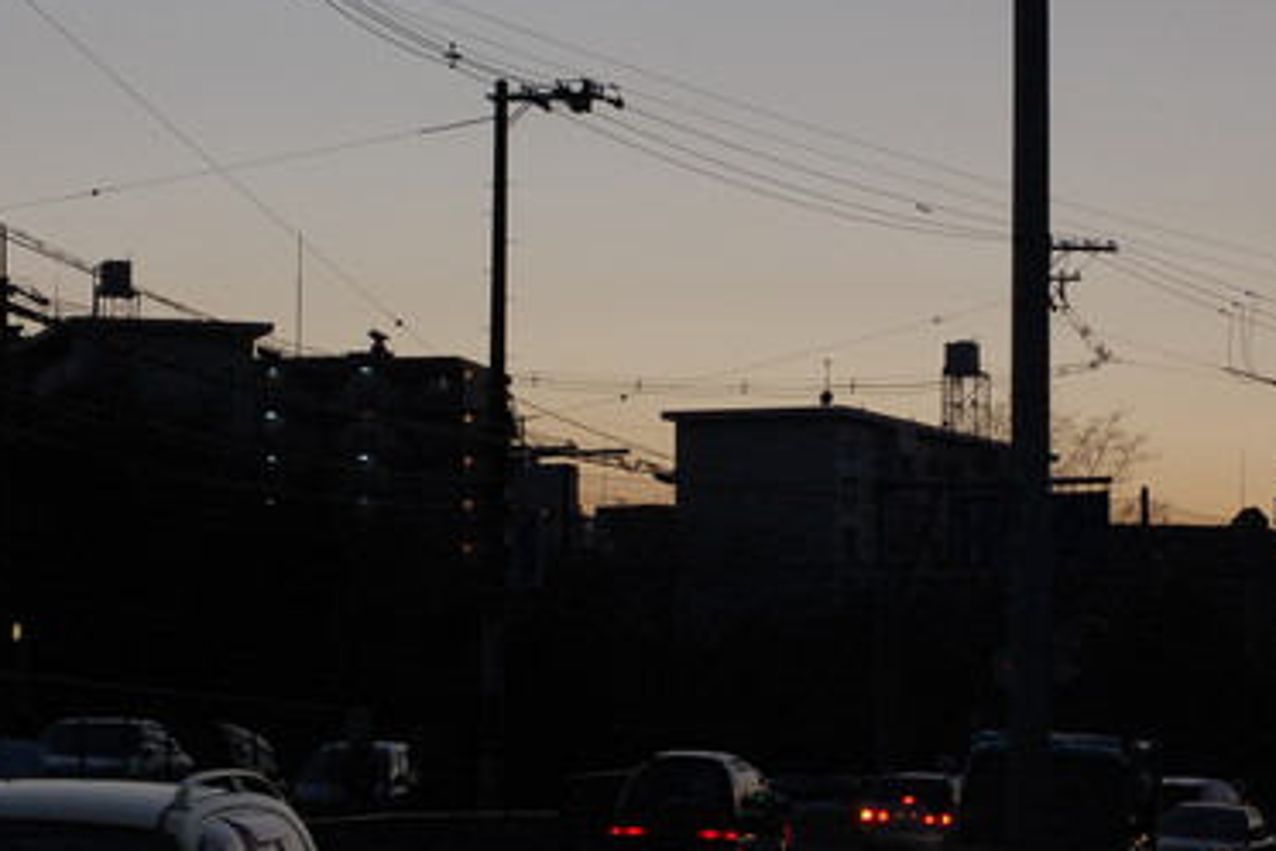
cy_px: 467
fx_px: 4572
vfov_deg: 10.6
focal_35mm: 129
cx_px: 888
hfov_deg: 15.8
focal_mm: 50
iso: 800
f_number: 8
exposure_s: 1/125
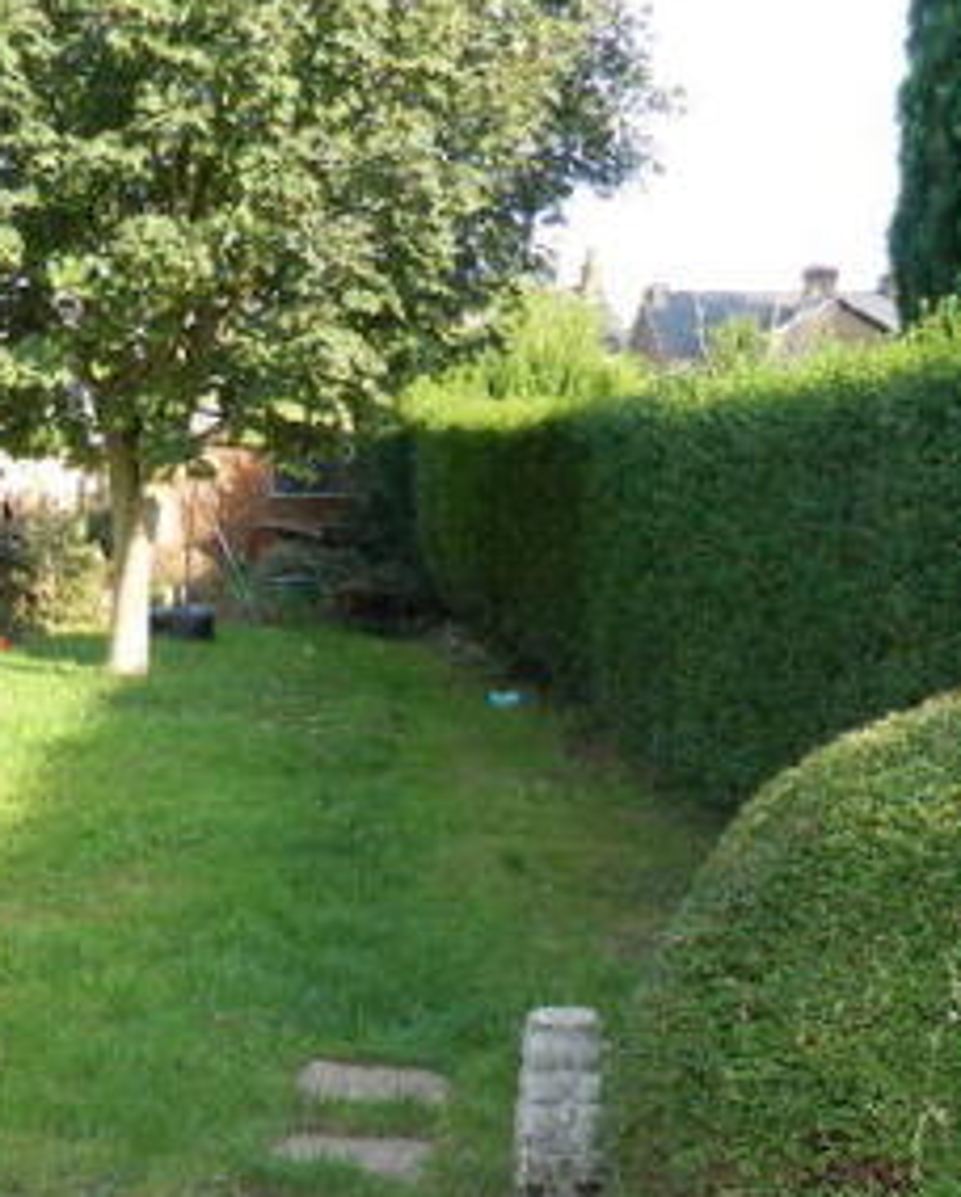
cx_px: 162
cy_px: 913
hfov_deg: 29.5
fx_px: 1774
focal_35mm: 50
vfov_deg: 36.3
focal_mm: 4.5
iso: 110
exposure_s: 1/200
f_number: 3.1
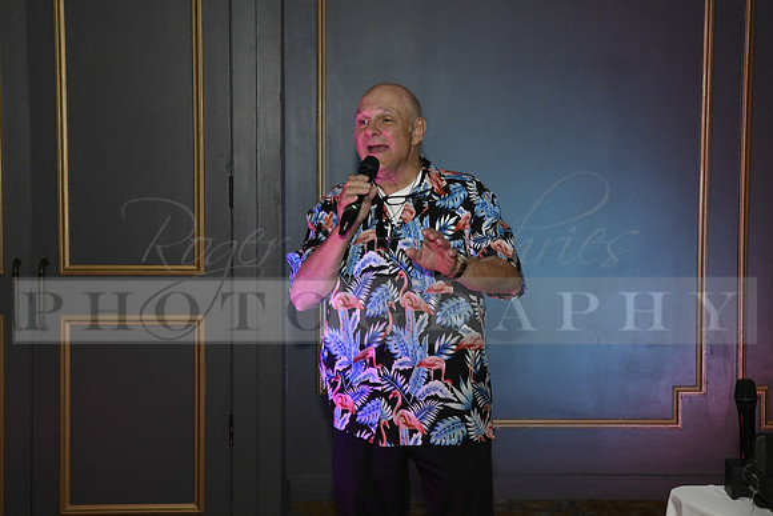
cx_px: 386
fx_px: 1503
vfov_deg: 19.5
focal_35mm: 70
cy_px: 258
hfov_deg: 28.8
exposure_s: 1/60
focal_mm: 70
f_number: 11
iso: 6400
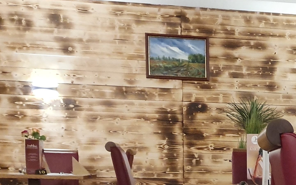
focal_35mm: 77
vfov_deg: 16.0
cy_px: 250
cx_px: 397
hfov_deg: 23.3
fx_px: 621
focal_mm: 4.32
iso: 640
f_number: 1.5
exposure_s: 1/50
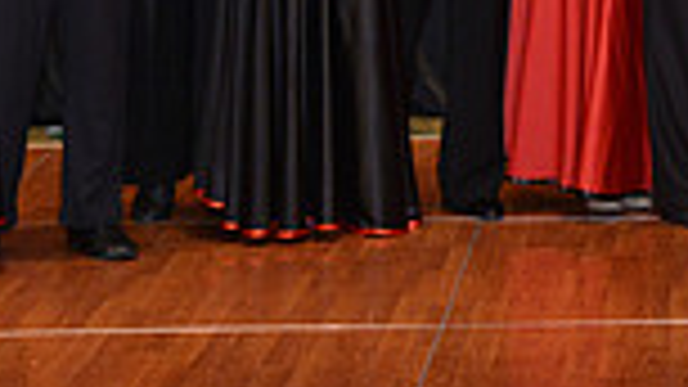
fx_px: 3484
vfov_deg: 6.2
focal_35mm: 191
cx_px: 908
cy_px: -263
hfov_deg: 11.0
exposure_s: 1/250
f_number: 4
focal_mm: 48
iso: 1250
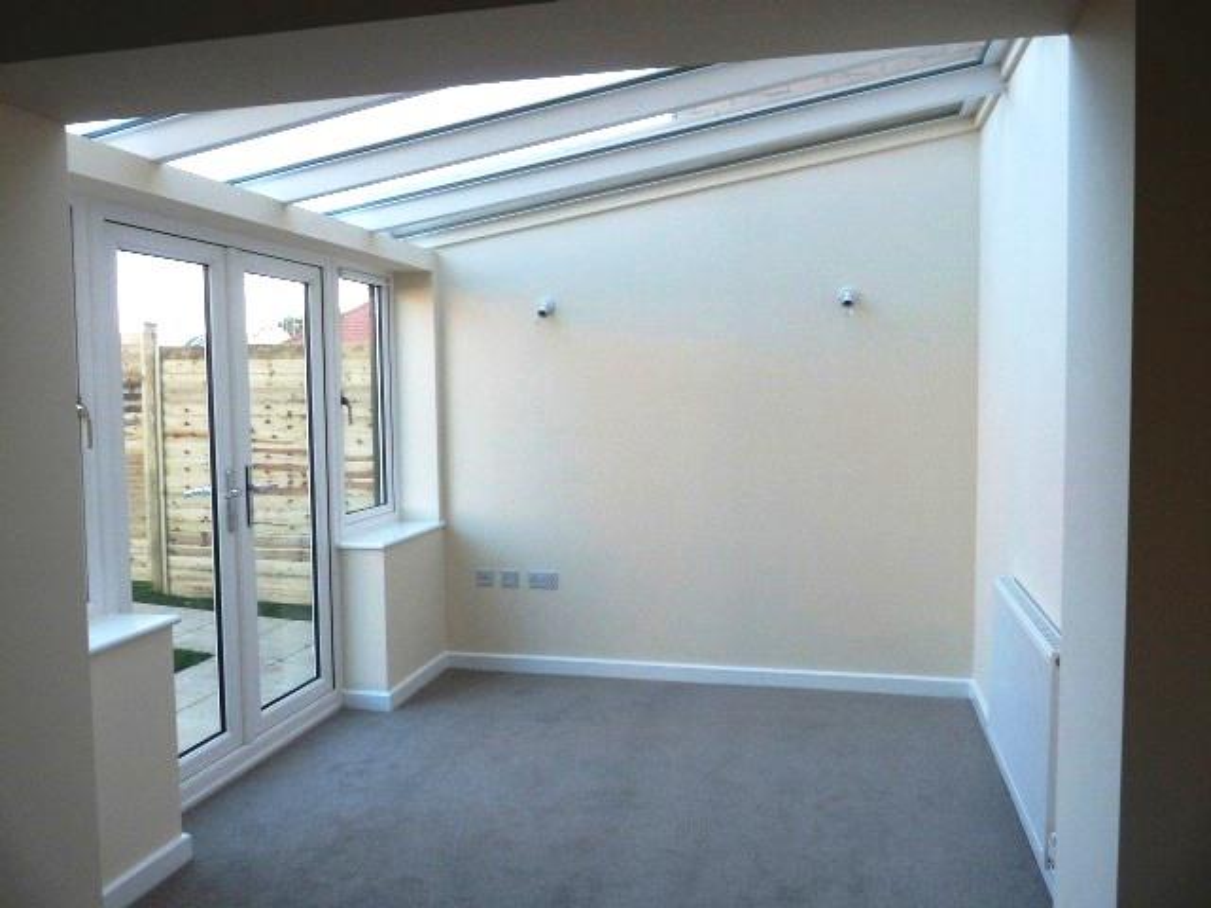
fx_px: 945
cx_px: 606
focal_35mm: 27
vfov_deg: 51.4
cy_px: 454
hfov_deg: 65.3
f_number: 3.6
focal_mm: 4.8
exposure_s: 1/125
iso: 100
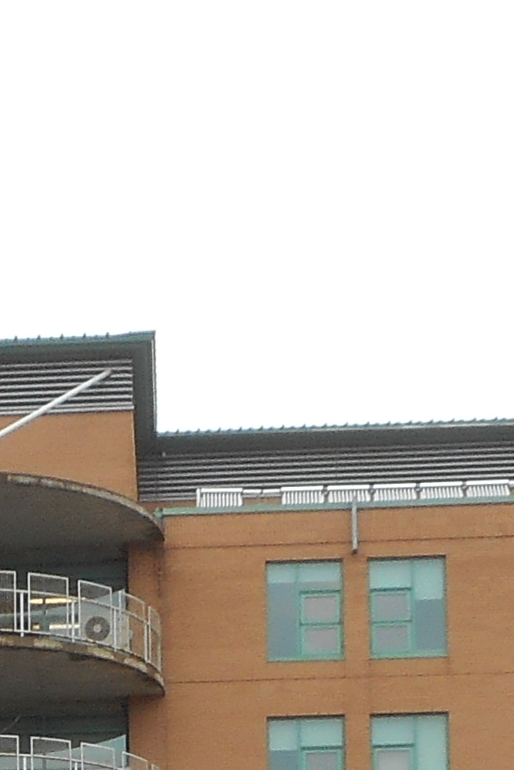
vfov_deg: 14.1
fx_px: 2911
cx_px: -137
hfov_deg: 9.9
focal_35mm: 136
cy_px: 1180
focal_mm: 4.5
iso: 80
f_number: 3.7
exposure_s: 1/60
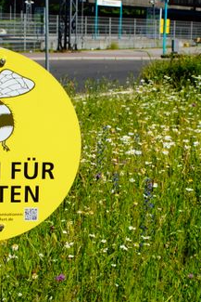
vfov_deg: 30.5
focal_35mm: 66
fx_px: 552
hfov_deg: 20.6
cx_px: 89
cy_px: 146
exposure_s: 1/400
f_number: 8
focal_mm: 28
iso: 100
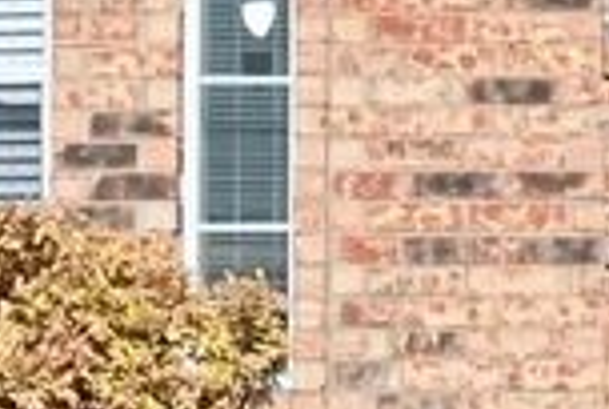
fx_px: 4441
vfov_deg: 5.3
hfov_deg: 7.6
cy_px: 54
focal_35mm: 262
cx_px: 1022
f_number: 20
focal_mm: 26
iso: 140
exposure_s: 1/80
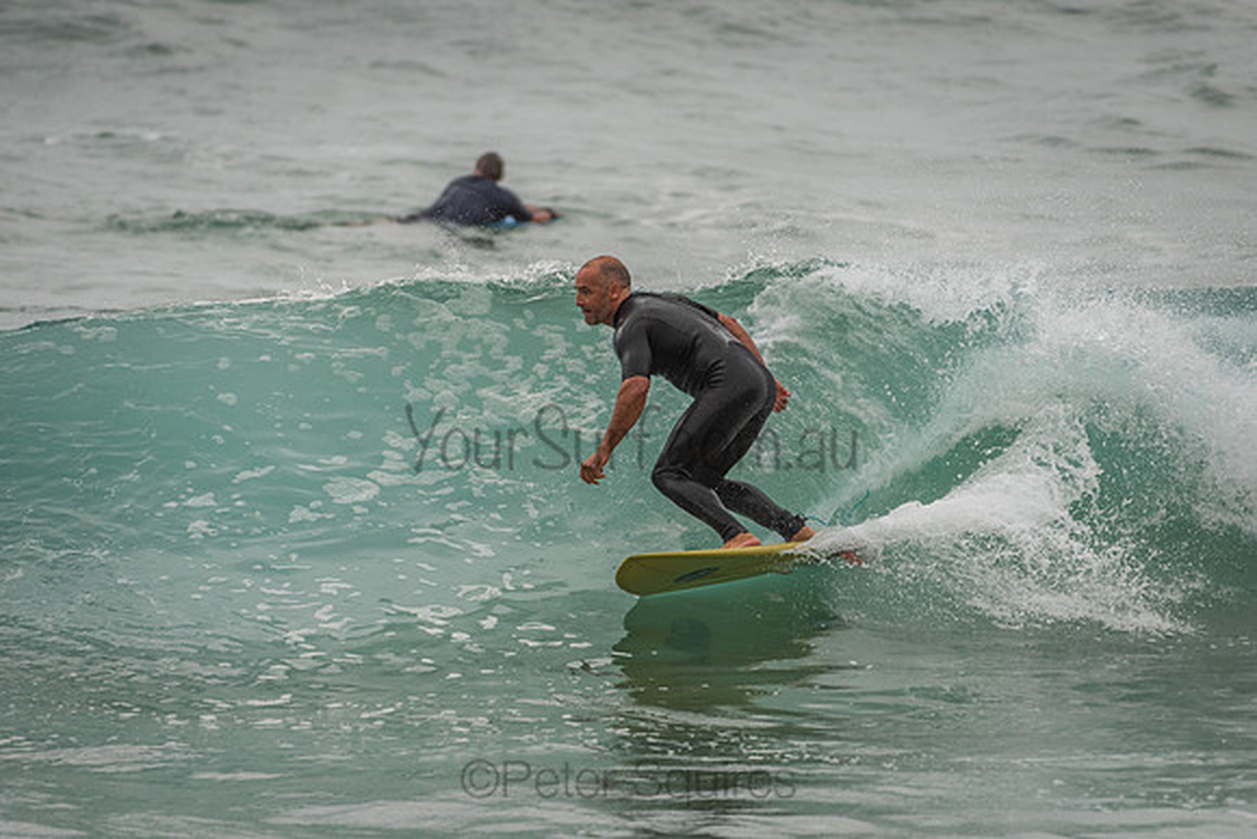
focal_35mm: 500
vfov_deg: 2.8
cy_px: 420
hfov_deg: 4.1
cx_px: 628
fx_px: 17462
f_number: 5.6
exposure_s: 1/2000
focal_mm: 500
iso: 250
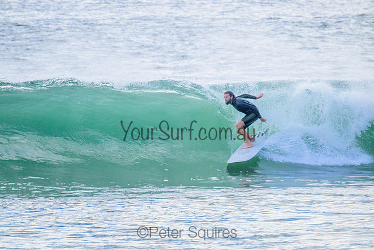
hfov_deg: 2.6
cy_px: 125
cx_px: 187
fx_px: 8313
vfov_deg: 1.7
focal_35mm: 800
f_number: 11
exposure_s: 1/2000
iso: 2200
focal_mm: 800
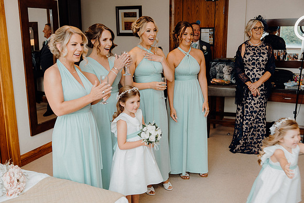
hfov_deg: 51.9
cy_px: 102
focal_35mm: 37
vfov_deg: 36.0
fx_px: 313
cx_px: 152
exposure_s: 1/160
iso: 320
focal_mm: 37
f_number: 3.5
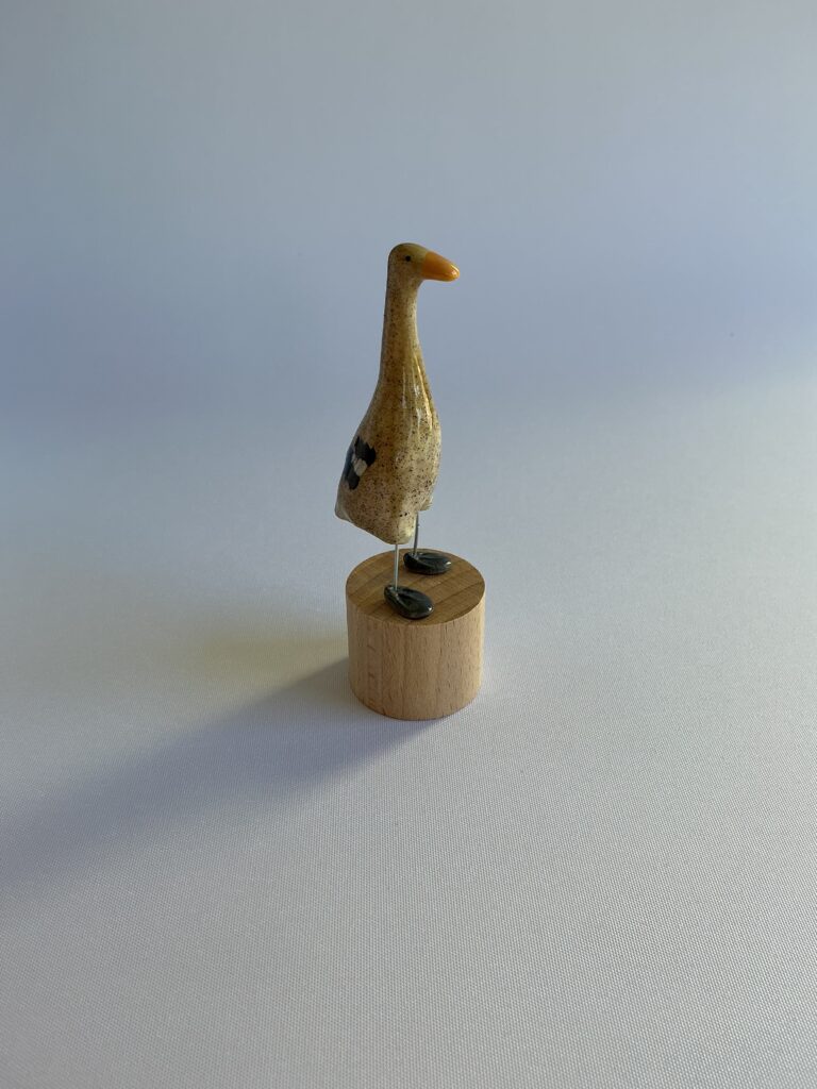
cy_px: 544
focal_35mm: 29
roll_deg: +1.1
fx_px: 913
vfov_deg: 61.7
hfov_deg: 48.2
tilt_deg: -32.6
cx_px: 408
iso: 20
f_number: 1.8
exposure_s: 1/171
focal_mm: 3
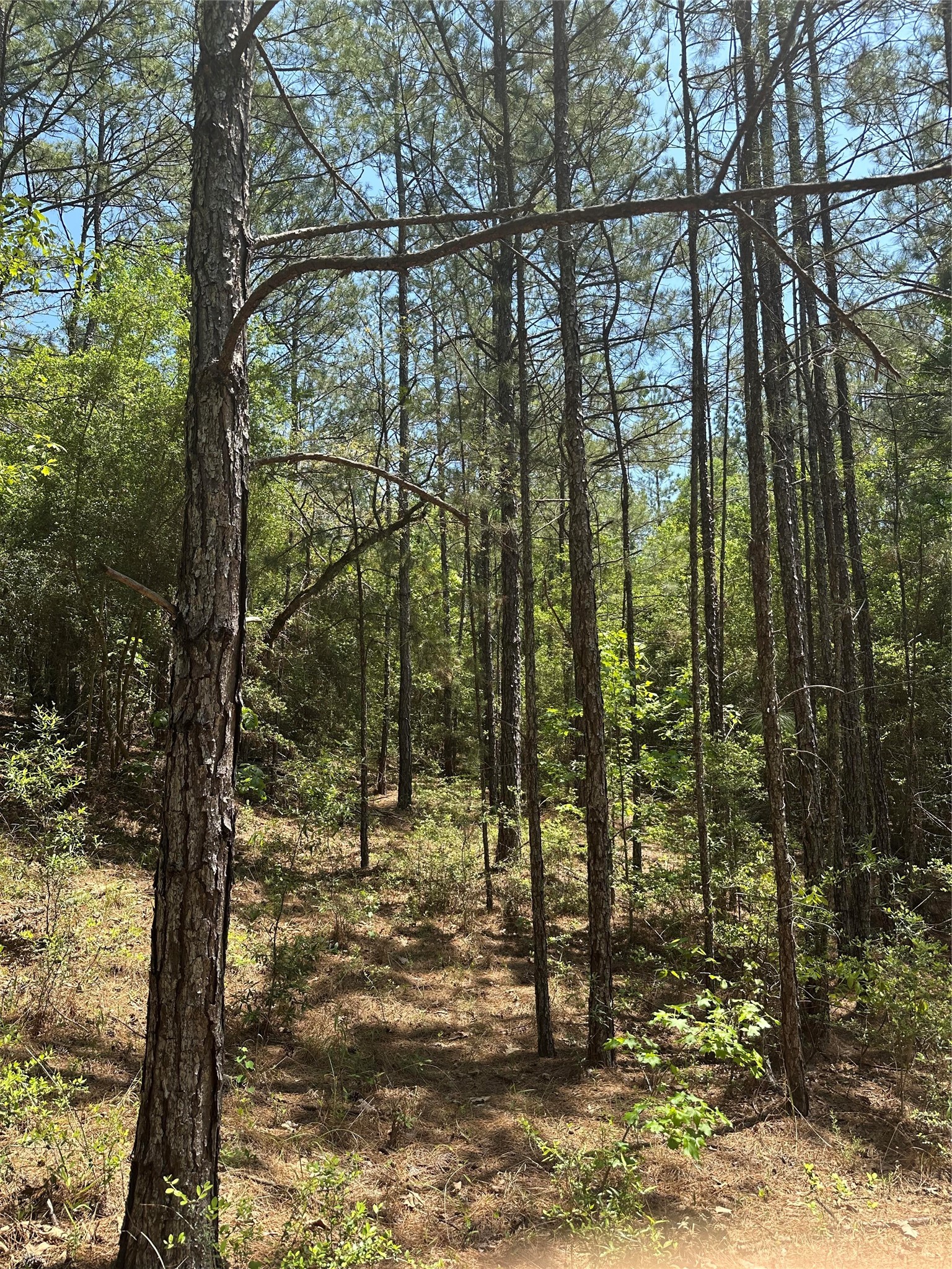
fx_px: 880
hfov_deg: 56.8
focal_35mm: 24
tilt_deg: +7.7
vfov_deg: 71.6
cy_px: 634
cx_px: 476
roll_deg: +1.2
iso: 80
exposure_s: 1/1321
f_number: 1.78
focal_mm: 6.86
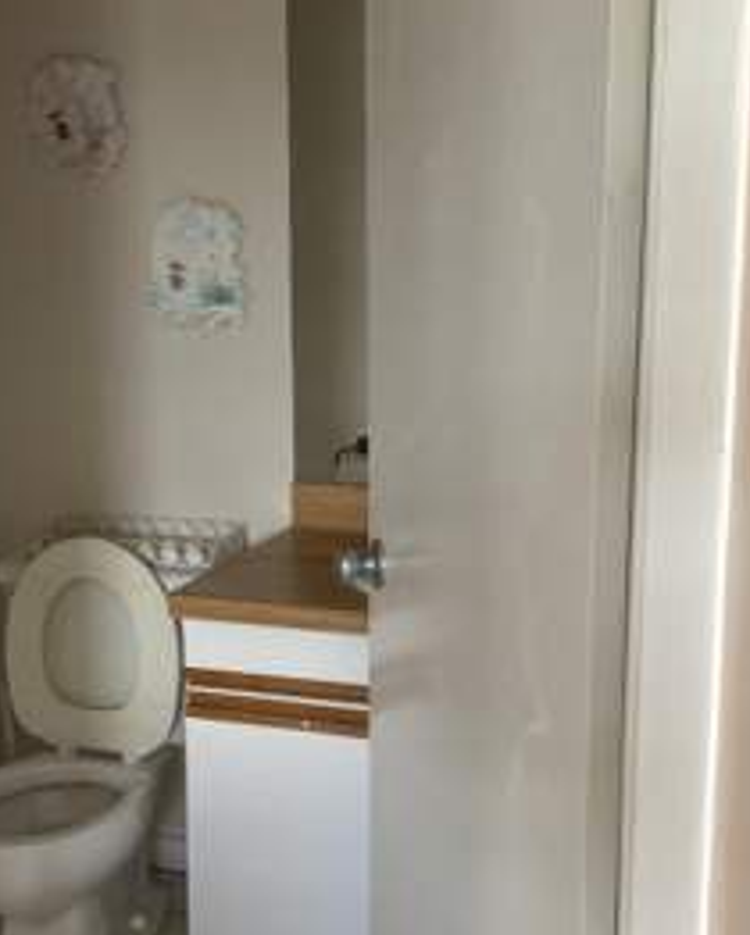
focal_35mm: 50
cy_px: 551
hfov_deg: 30.3
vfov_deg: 37.2
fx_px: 1386
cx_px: 414
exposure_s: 1/68
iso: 80
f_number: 1.8
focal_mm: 3.99
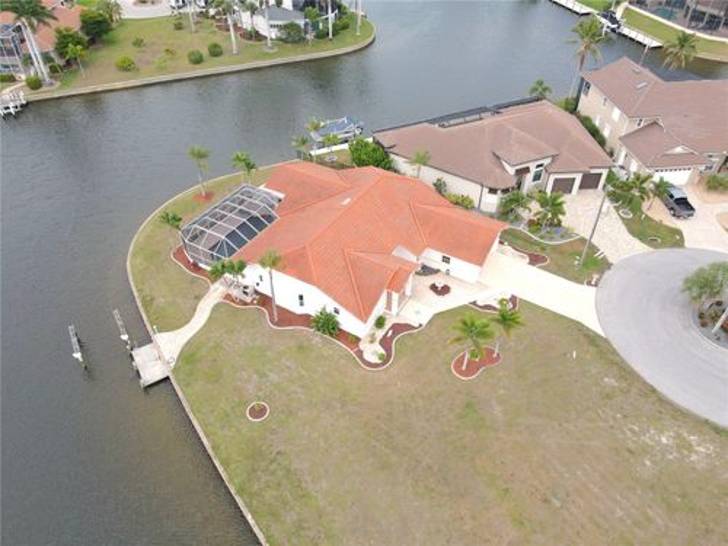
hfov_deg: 71.6
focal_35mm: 24
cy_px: 273
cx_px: 364
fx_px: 505
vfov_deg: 56.8
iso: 100
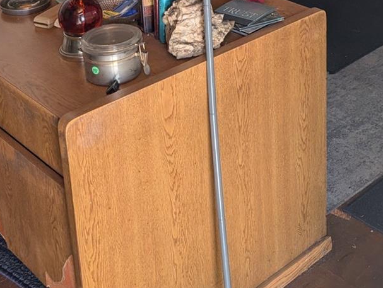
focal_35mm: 63
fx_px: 698
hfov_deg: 30.1
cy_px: -63
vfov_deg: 21.6
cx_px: 293
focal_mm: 6.9
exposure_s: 1/148
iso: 21
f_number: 1.68
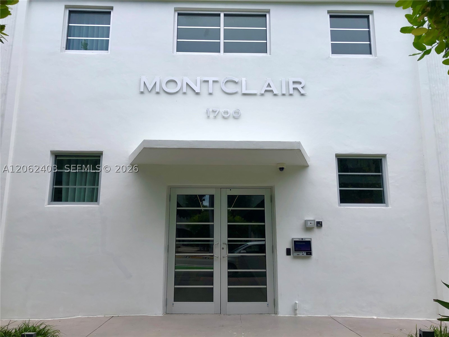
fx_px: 363
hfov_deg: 63.4
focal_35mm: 28
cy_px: 168
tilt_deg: +11.9
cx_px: 224
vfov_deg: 49.7
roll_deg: -0.4
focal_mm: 4
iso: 20
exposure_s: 1/923
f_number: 1.8
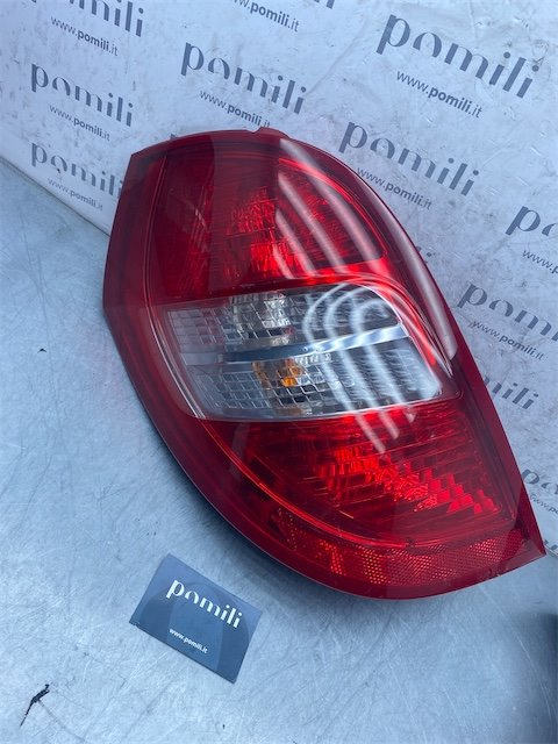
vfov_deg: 67.3
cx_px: 279
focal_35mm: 26
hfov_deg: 53.1
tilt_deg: -44.2
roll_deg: -37.8
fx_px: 559
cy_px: 372
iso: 32
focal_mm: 4.25
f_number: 1.8
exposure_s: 1/681
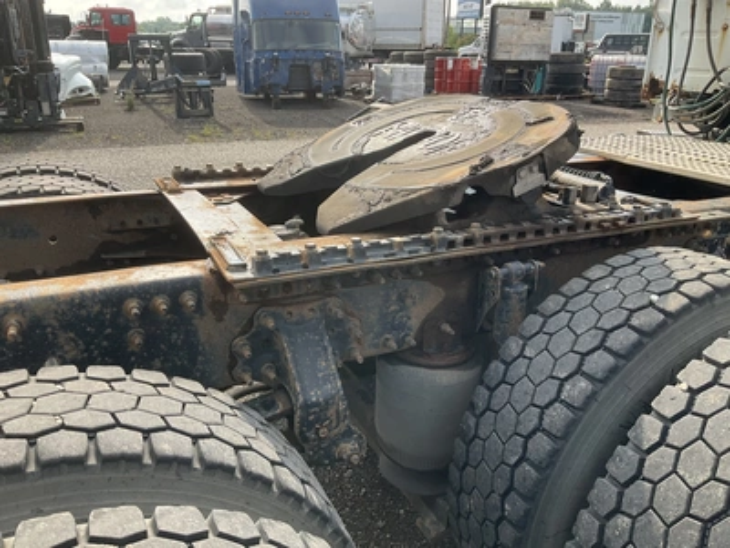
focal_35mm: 29
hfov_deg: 61.7
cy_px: 274
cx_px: 365
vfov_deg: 48.2
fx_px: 612
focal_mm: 3
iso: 25
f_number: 1.8
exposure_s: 1/635
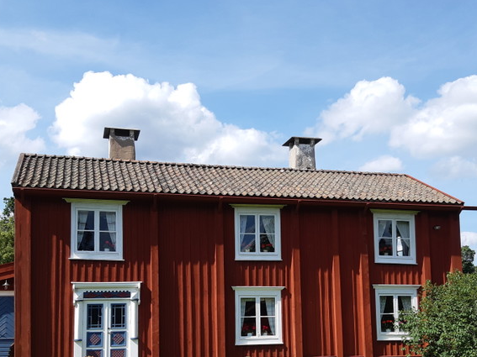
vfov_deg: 32.4
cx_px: 270
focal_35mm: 44
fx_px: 606
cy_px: 258
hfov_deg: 42.9
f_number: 1.7
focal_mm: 3.93
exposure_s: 1/1587
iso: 40
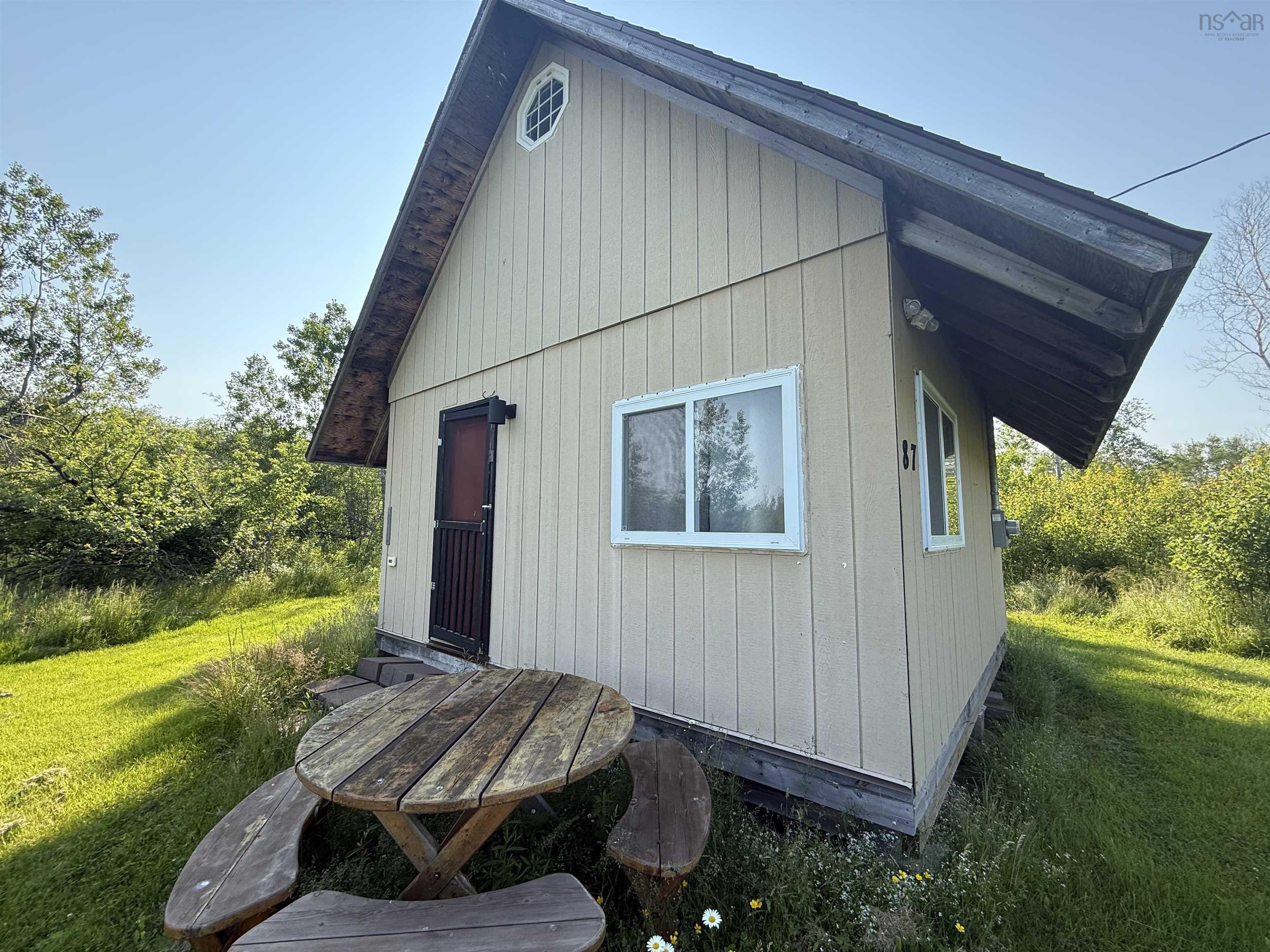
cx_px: 635
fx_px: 514
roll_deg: -1.1
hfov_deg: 102.1
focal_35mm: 14
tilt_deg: +6.1
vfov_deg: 85.7
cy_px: 476
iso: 50
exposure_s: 1/549
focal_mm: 2.22
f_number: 2.2
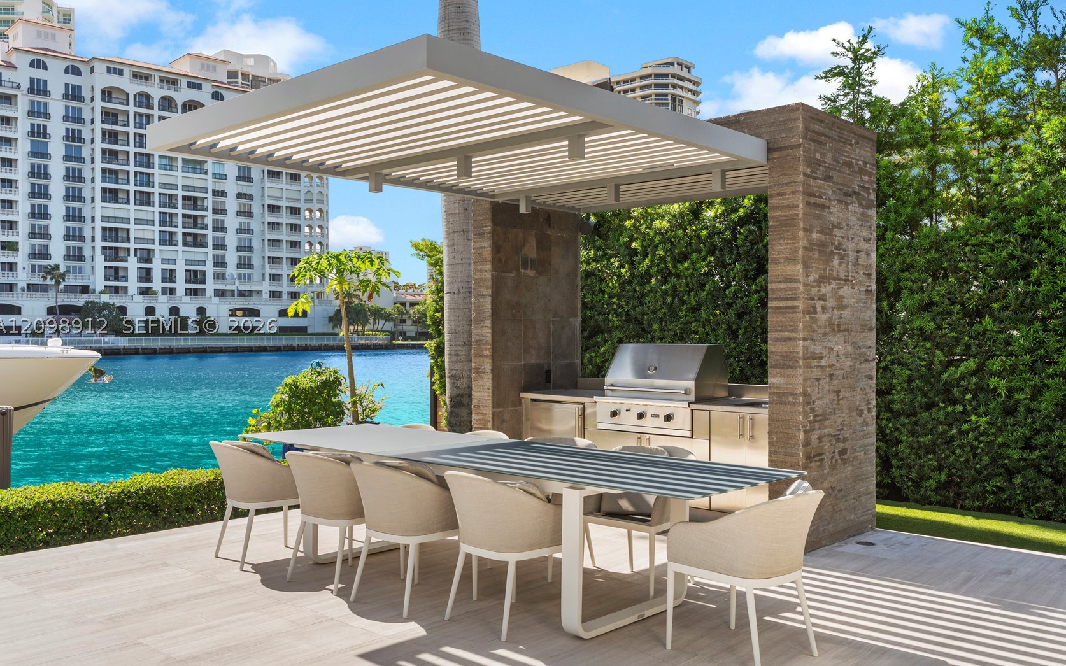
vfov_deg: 40.6
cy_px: 325
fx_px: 901
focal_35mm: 31
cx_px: 528
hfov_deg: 61.2
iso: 50
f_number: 9
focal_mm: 30
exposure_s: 1/15
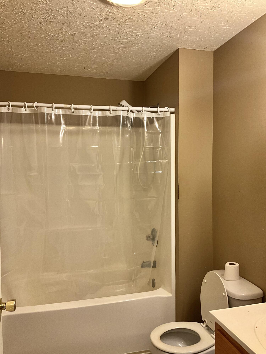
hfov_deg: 48.2
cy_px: 177
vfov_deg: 61.7
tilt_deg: -3.0
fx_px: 297
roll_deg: -0.3
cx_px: 133
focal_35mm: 29
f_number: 1.8
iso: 80
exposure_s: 1/60
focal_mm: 3
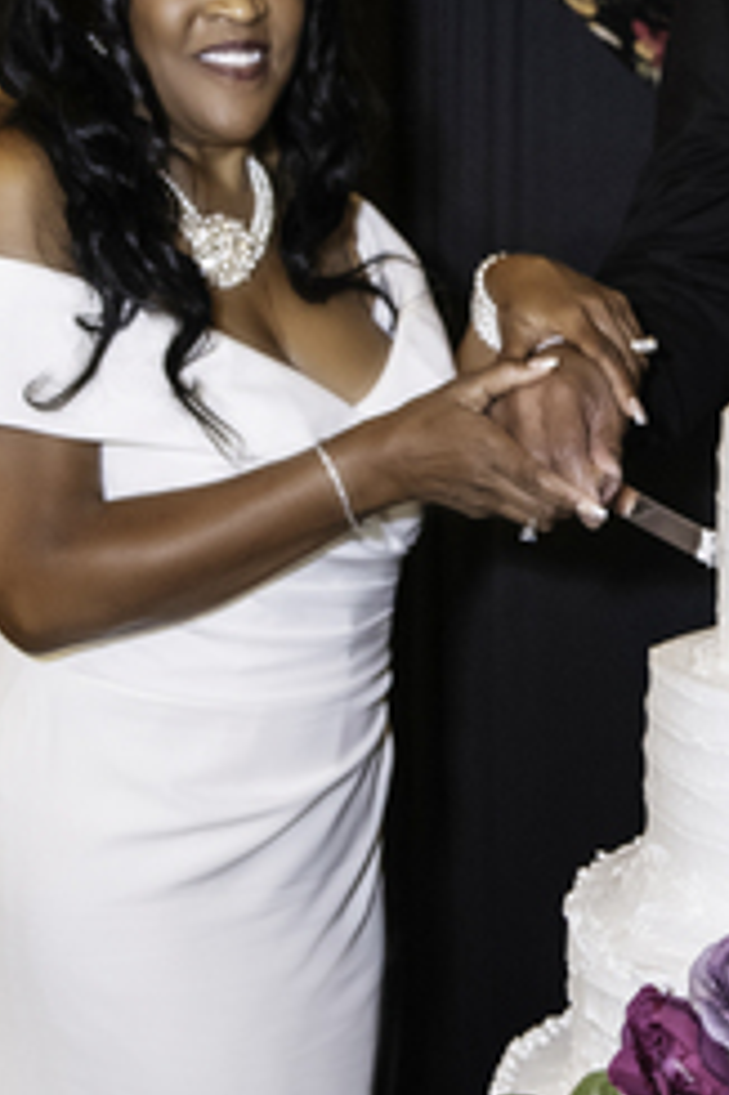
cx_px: 751
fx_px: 2829
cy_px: 585
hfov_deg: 14.4
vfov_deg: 21.9
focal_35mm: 93
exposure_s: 1/60
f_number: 2.8
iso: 1600
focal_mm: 32
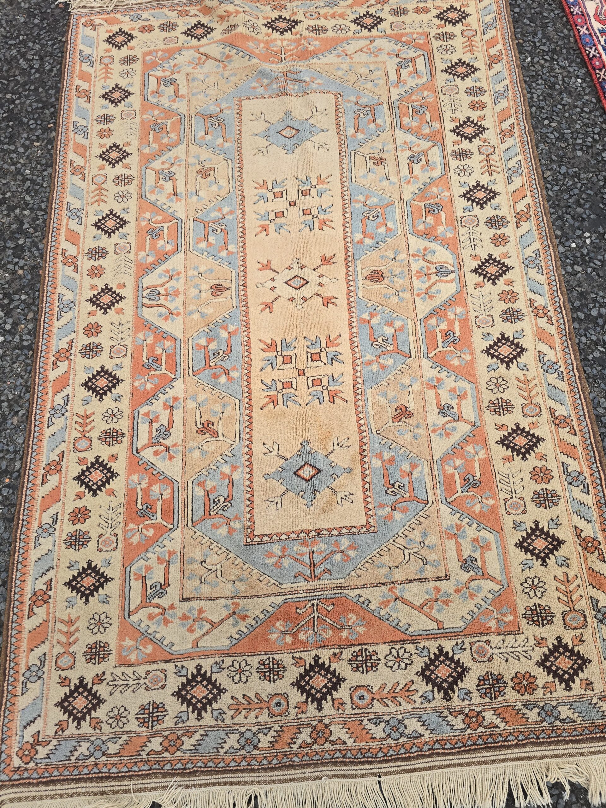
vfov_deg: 73.9
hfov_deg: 58.9
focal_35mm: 23
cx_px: 303
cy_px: 404
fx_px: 537
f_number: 1.7
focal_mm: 6.3
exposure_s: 1/180
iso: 40
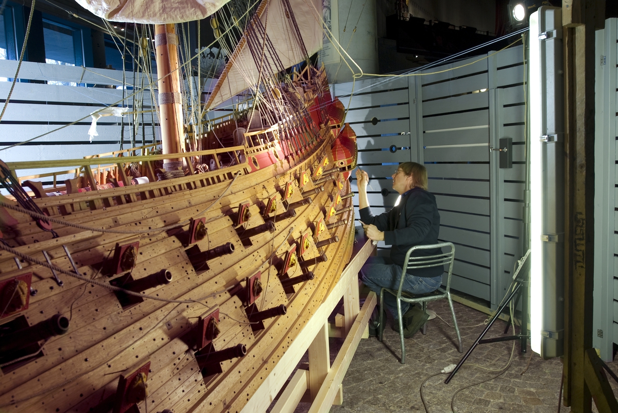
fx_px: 516
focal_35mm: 30
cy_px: 206
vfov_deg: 43.7
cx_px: 309
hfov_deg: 61.9
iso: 200
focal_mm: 20
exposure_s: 1/2
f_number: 8
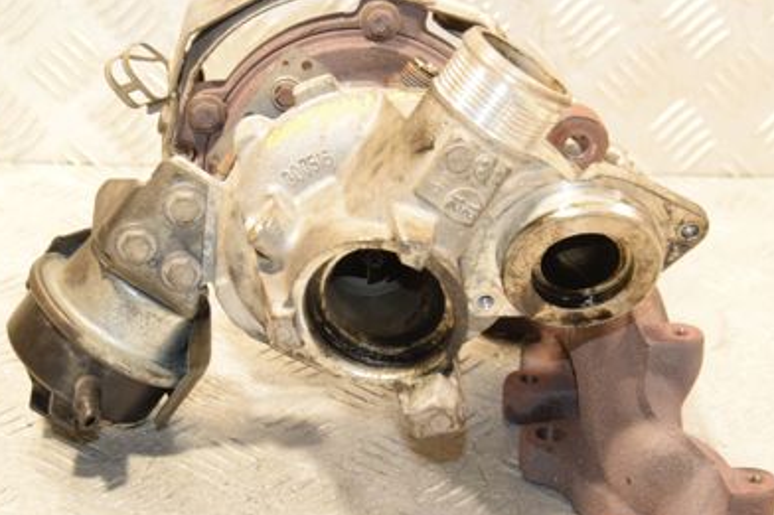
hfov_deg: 23.7
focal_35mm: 86
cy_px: 290
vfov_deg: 15.9
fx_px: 1844
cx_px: 415
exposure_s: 1/200
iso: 1600
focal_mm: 35
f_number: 5.6
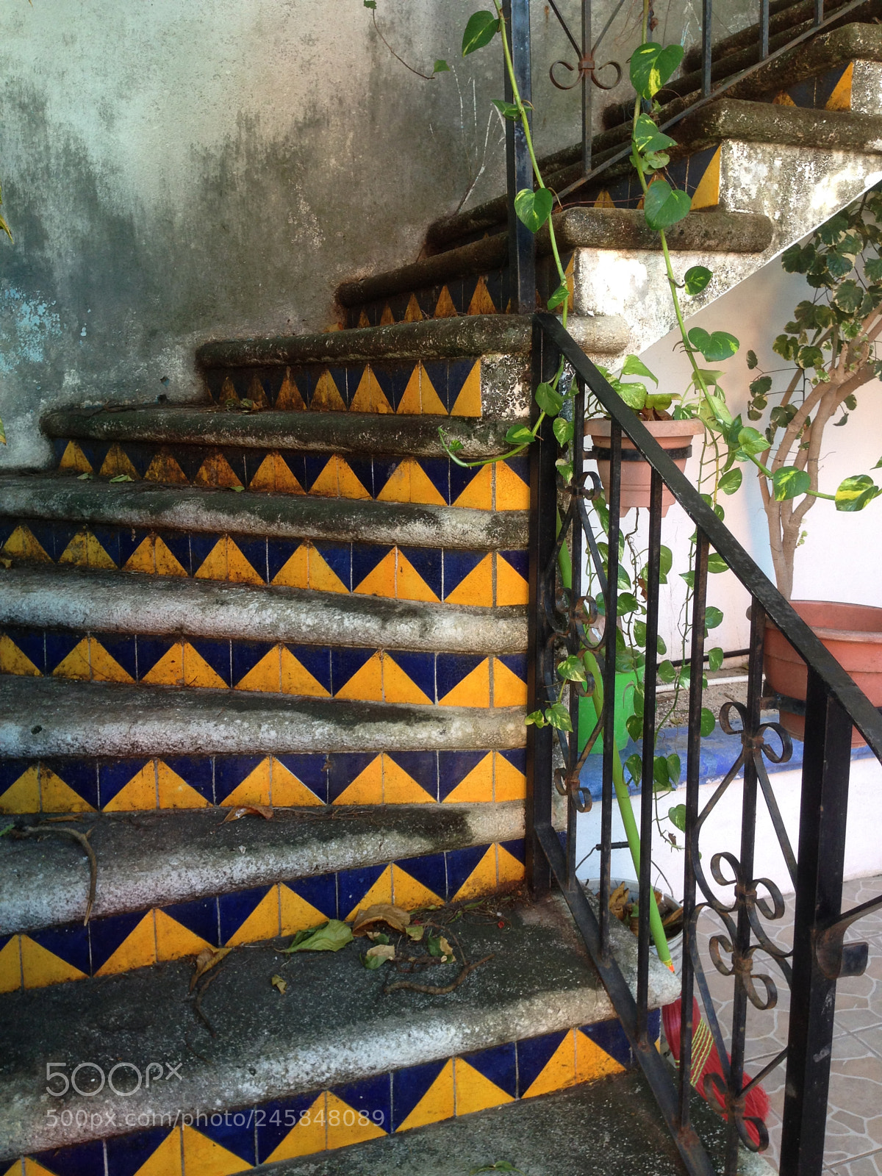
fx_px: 1121
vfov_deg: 55.4
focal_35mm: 33
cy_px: 588
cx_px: 441
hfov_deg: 42.9
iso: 64
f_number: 2.4
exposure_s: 1/60
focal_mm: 4.12
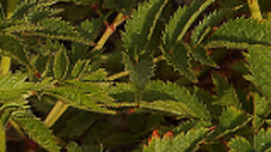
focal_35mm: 1189
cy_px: -282
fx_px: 8534
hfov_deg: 1.8
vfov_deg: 1.0
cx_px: -348
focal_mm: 100
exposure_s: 1/160
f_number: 11
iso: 200
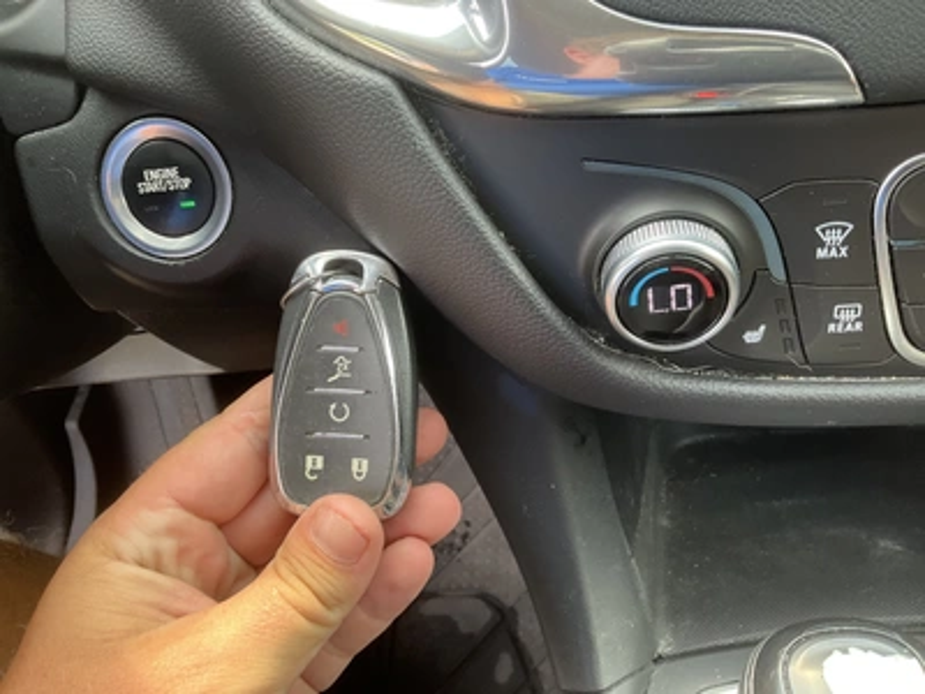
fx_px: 775
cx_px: 462
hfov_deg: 61.7
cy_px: 347
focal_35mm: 29
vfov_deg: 48.2
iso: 64
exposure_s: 1/103
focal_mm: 3
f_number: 1.8
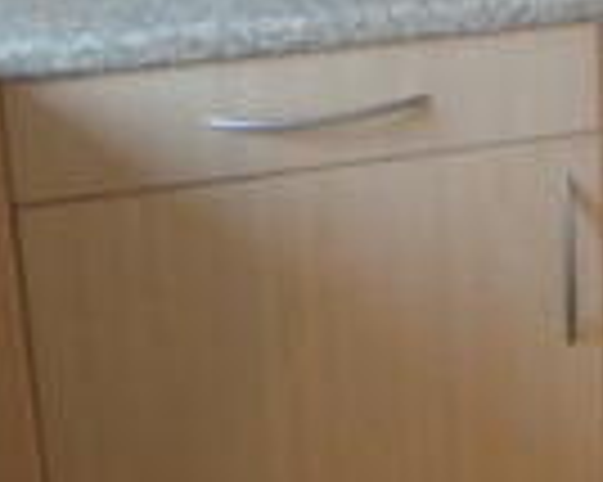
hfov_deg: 23.2
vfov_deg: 18.8
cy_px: -293
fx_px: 1231
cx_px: 860
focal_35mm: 69
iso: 800
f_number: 3.5
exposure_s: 1/60
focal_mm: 10
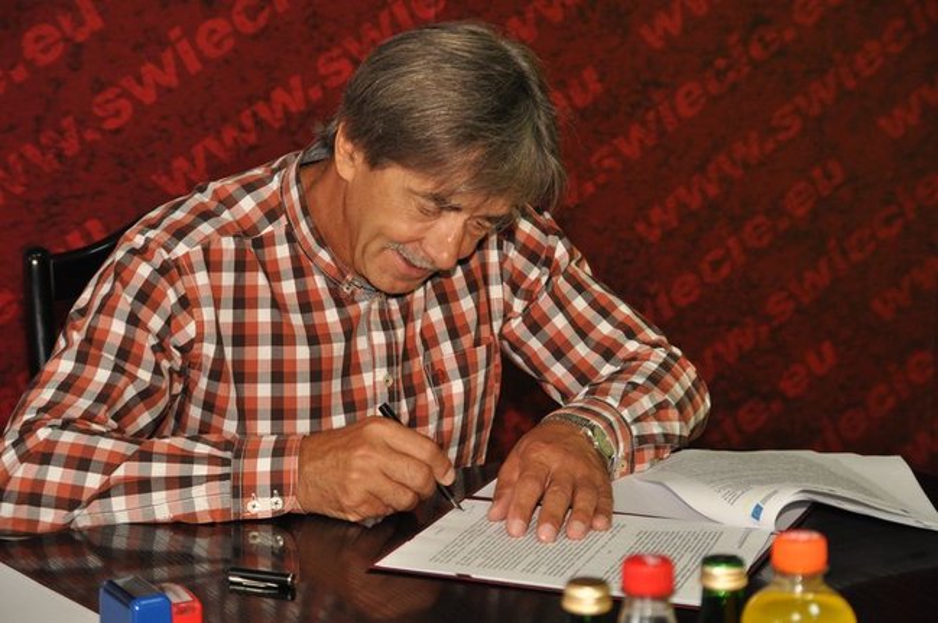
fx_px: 2537
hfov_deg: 20.9
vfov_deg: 14.0
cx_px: 469
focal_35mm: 98
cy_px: 312
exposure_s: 1/60
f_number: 5.3
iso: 640
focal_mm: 65
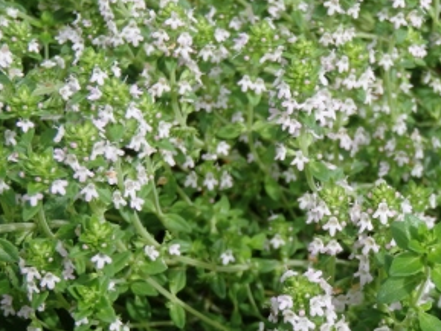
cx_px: 331
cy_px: 234
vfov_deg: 16.2
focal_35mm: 91
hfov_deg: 21.3
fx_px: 1160
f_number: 5.1
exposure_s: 1/320
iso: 125
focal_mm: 10
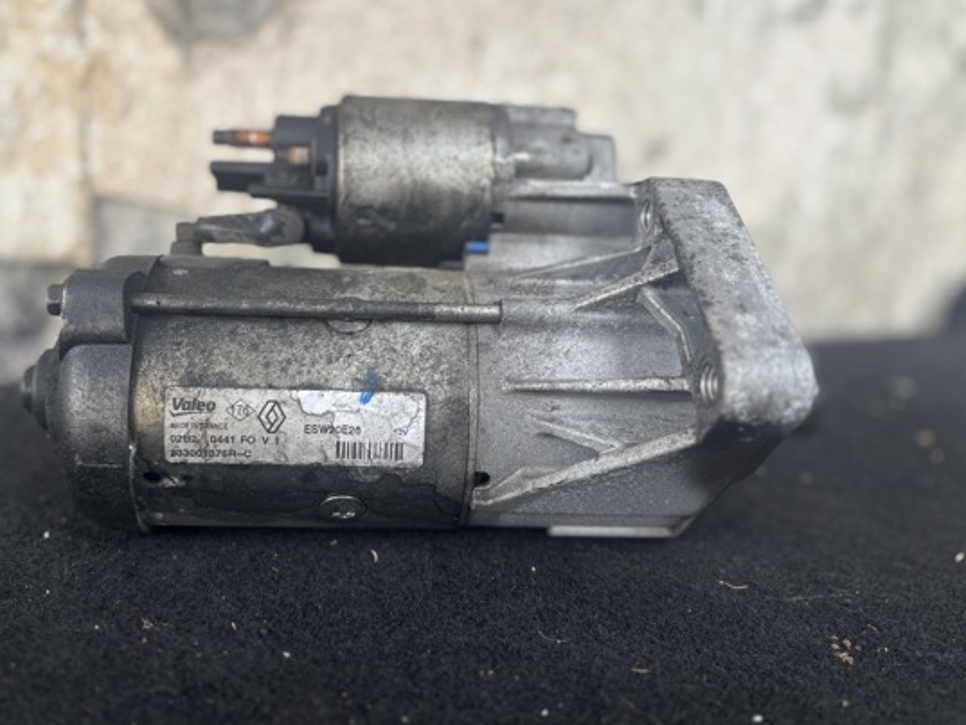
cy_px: 308
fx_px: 865
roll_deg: -4.0
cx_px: 412
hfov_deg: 58.1
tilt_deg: -17.4
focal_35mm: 31
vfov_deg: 45.3
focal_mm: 5.96
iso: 40
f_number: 1.6
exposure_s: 1/121
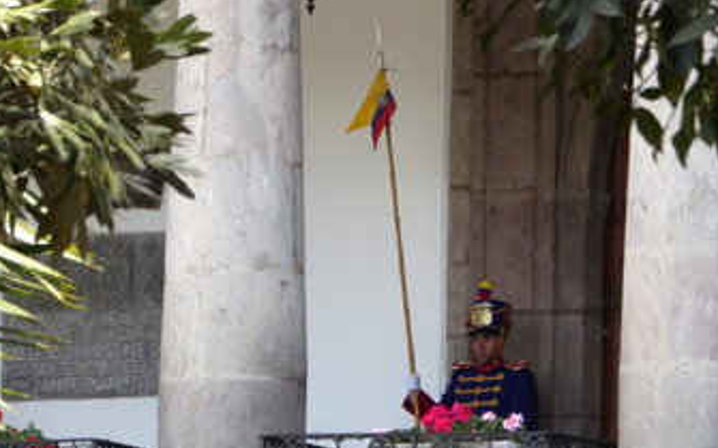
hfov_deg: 4.6
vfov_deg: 2.9
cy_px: 304
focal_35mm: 453
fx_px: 8860
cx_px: 401
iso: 640
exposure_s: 1/320
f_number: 5.9
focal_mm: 57.7
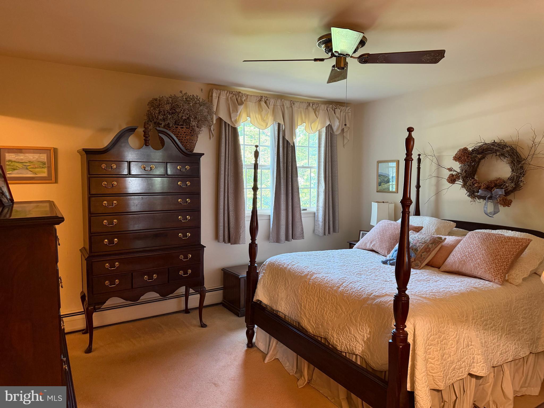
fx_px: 377
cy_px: 204
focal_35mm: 24
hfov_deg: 71.6
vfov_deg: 56.8
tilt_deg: -4.2
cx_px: 272
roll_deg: +0.0
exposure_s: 1/60
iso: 400
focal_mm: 6.76
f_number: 1.78
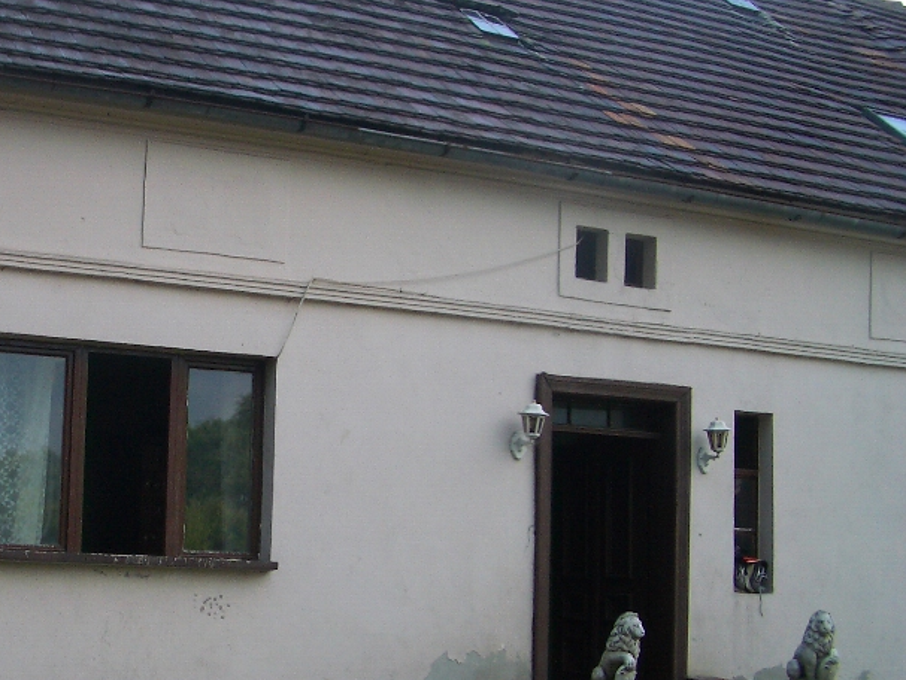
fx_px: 1545
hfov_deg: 31.6
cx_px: 145
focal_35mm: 59
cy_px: 368
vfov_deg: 24.8
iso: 50
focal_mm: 5.8
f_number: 4.3
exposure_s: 1/250
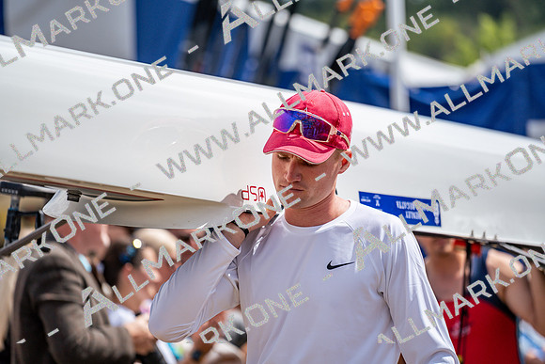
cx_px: 272
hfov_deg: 10.3
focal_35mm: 200
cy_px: 182
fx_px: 3028
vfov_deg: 6.9
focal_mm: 200
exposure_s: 1/2500
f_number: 4
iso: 100
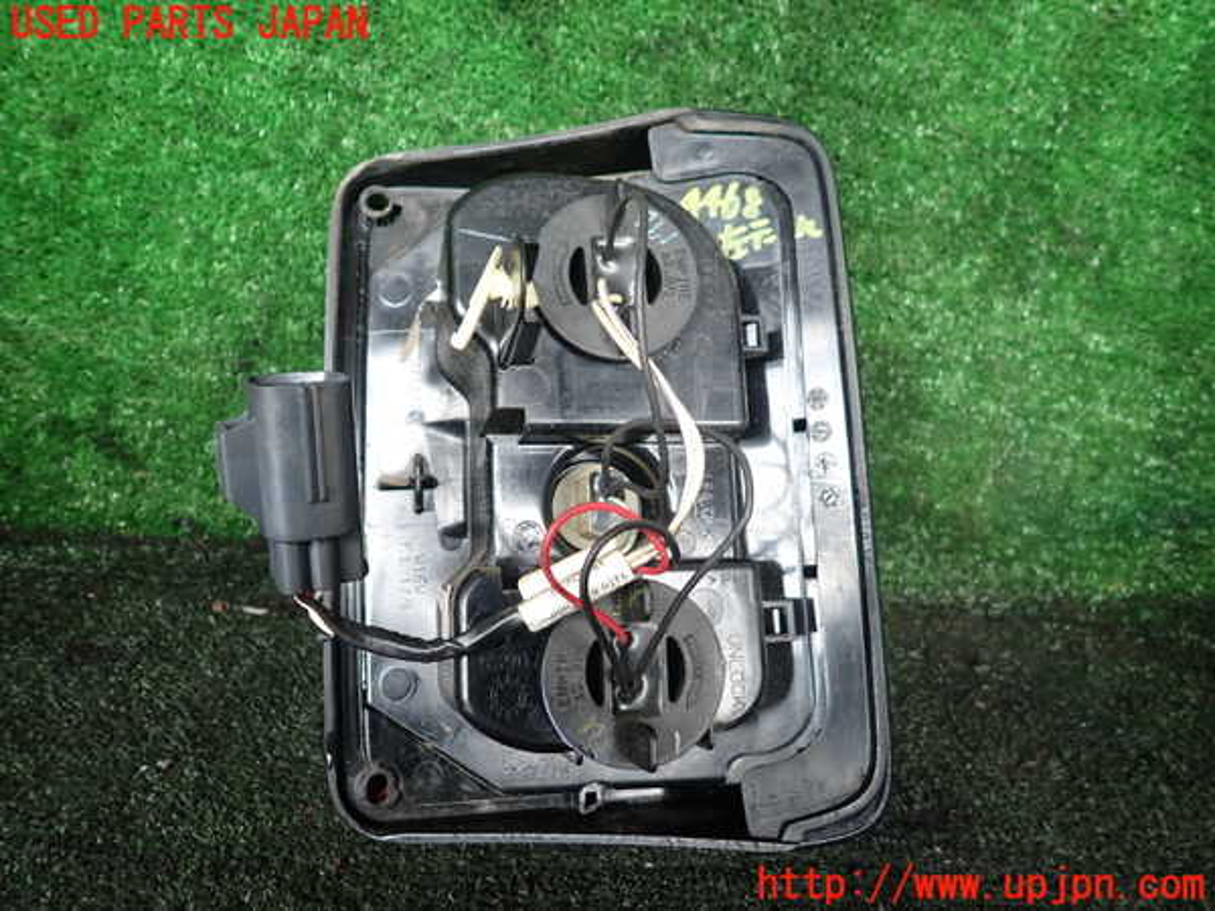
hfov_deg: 69.4
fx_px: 877
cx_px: 608
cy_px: 456
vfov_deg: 54.9
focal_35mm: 25
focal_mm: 4.5
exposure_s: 1/40
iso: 200
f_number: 2
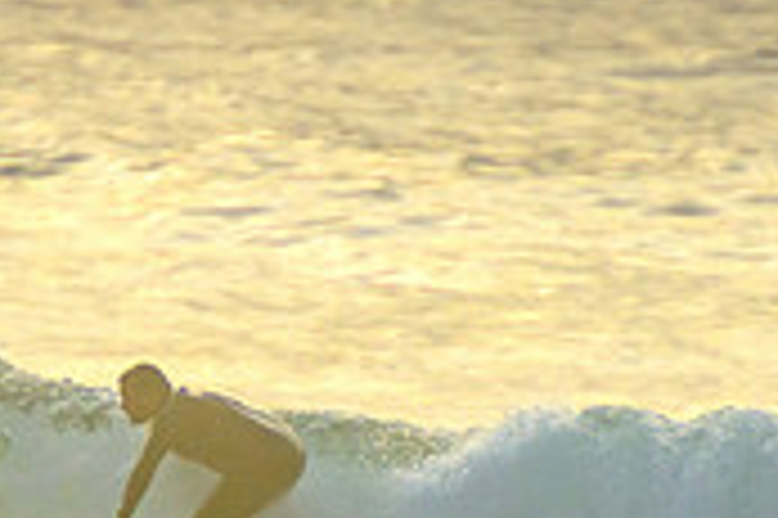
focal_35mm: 1844
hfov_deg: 1.1
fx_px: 39812
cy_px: 453
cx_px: 169
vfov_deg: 0.7
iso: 450
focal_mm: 400
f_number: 5.6
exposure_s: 1/2000
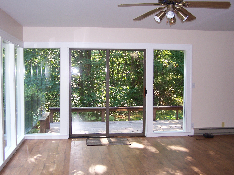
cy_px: 88
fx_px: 270
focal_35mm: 40
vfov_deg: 36.0
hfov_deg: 46.8
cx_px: 117
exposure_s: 1/60
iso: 140
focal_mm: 6.7
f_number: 2.8
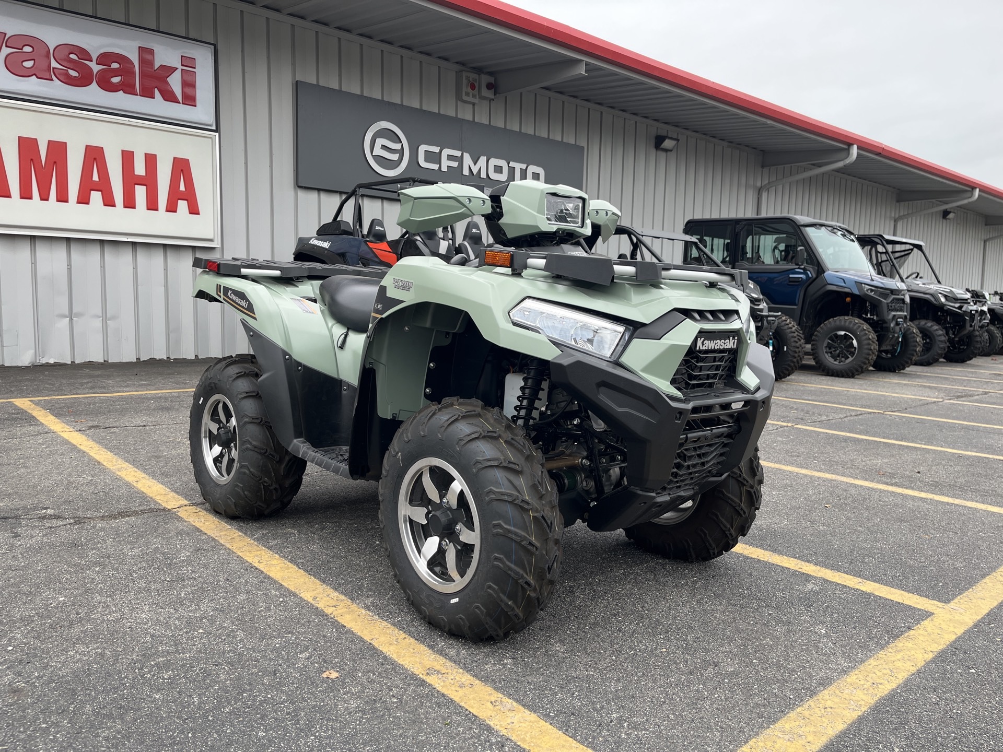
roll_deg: -2.0
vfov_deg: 53.1
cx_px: 502
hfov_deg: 67.3
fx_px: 753
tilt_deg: -6.6
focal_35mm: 26
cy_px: 376
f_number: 1.6
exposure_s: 1/598
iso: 50
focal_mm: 5.1
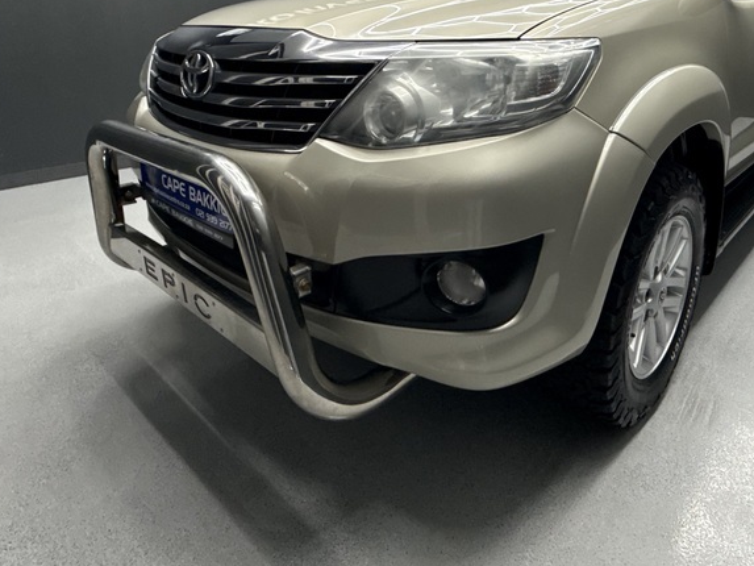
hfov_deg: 68.4
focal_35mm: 25
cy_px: 149
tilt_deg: -13.3
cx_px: 465
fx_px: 545
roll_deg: -1.1
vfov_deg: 52.7
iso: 200
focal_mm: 2.22
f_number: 2.2
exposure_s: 1/100
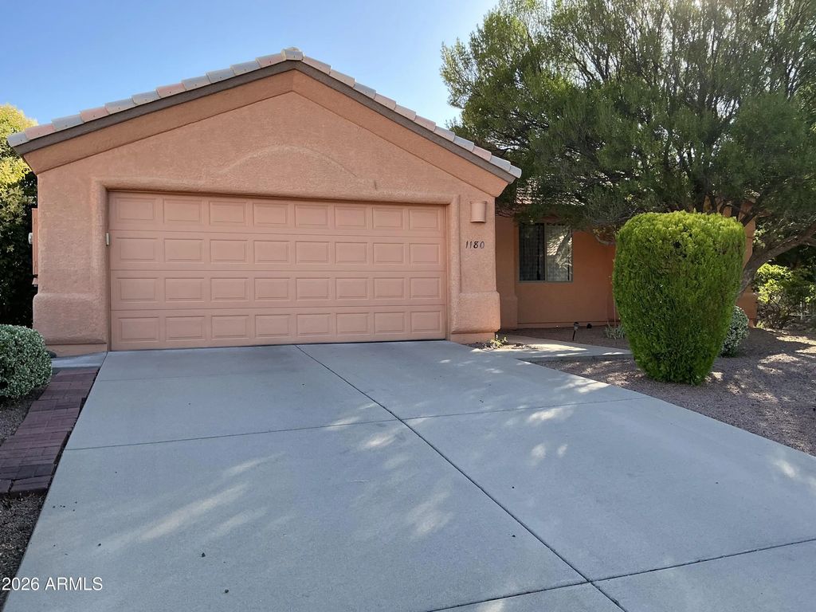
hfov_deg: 63.4
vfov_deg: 49.7
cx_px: 408
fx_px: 660
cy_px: 306
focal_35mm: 28
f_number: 1.8
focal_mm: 3
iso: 25
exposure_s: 1/389
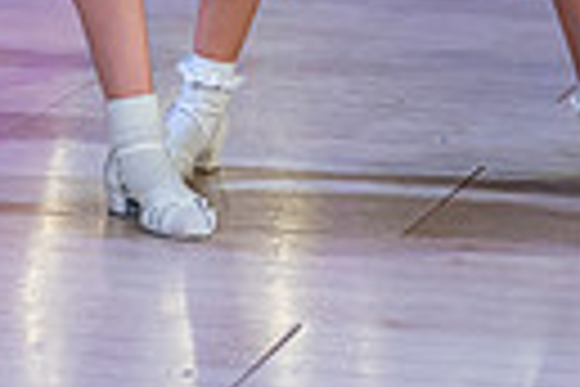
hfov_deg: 5.9
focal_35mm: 346
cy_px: -524
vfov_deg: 3.9
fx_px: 5574
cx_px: -127
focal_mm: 70
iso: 3200
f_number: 2.8
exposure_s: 1/800
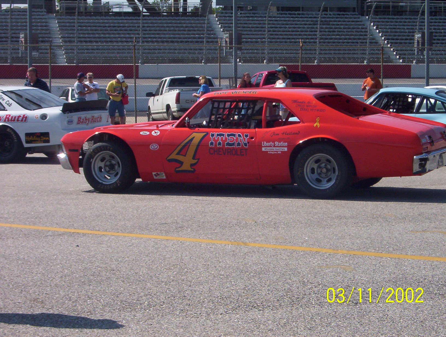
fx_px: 1188
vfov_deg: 16.1
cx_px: 223
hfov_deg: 21.3
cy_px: 168
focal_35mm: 92
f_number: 8.17
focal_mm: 14.19
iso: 100
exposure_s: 1/429
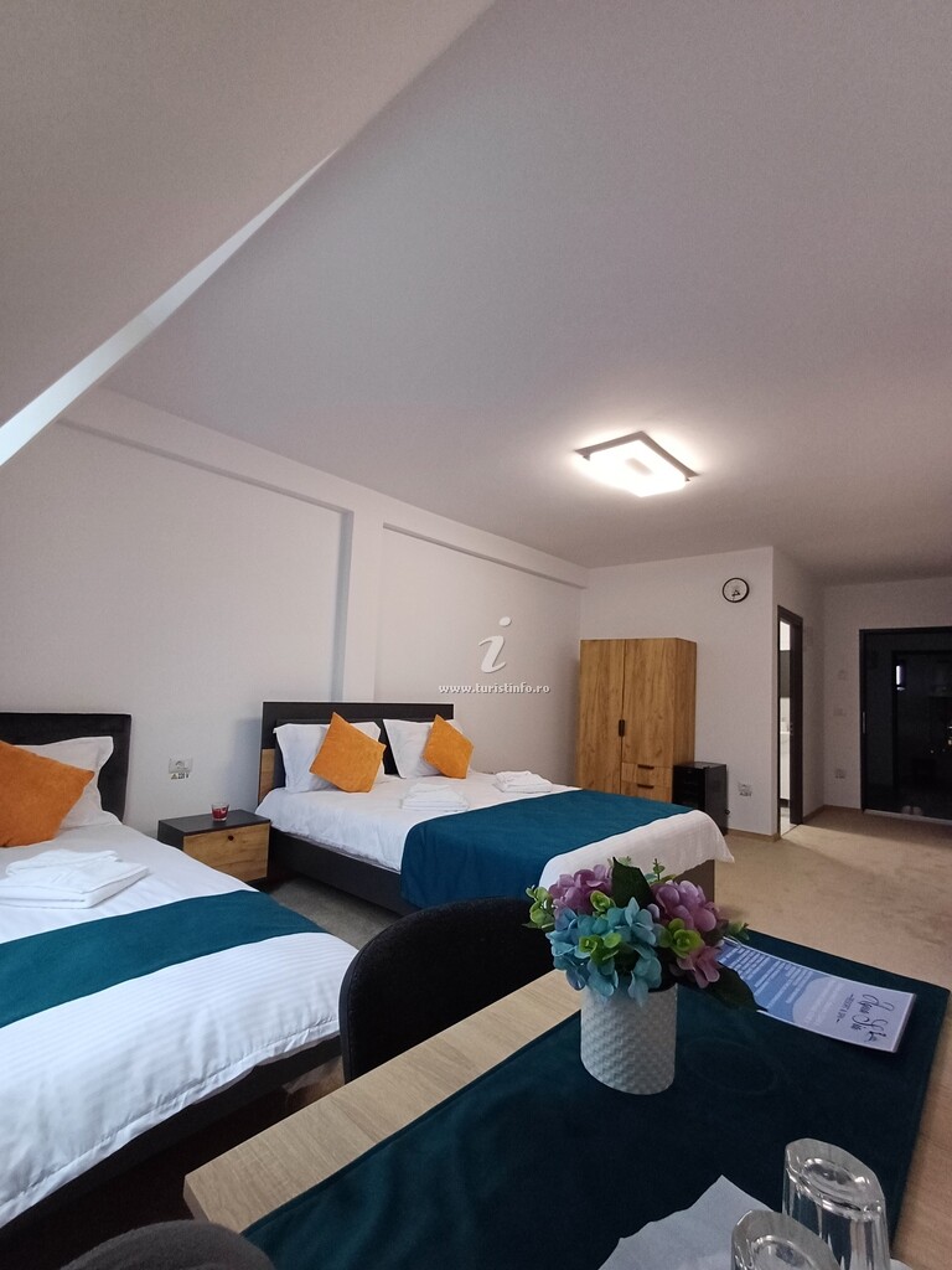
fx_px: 587
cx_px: 476
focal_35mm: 16
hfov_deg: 78.1
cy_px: 635
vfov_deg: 94.5
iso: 200
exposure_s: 1/33
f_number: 2.2
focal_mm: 1.64
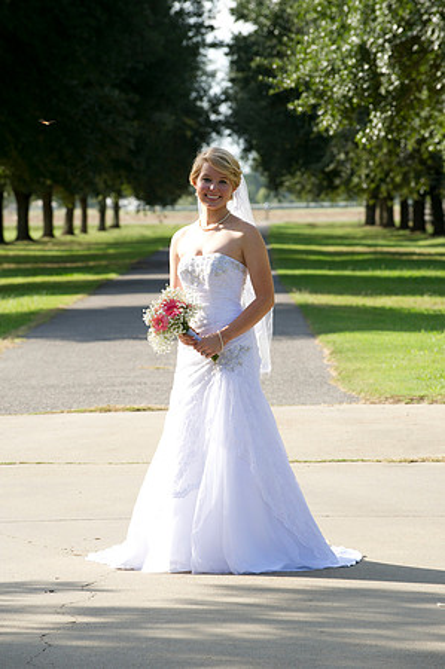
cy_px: 334
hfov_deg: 7.6
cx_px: 222
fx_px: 3345
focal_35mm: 180
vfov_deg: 11.4
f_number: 7.1
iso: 250
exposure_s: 1/250
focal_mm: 180
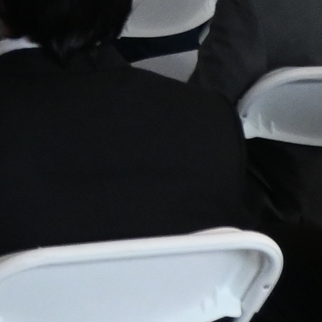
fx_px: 2593
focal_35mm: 246
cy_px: -300
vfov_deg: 6.9
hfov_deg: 6.5
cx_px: -615
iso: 900
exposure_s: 1/125
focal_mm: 17.5
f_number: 3.5
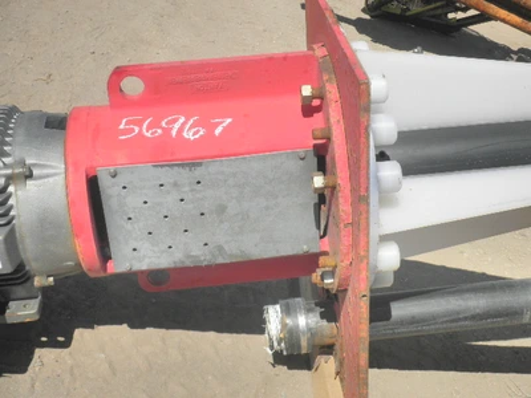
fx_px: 905
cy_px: 199
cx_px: 266
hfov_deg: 32.7
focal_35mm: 59
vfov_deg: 24.8
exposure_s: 1/100
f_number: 10.7
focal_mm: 10.5
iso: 64
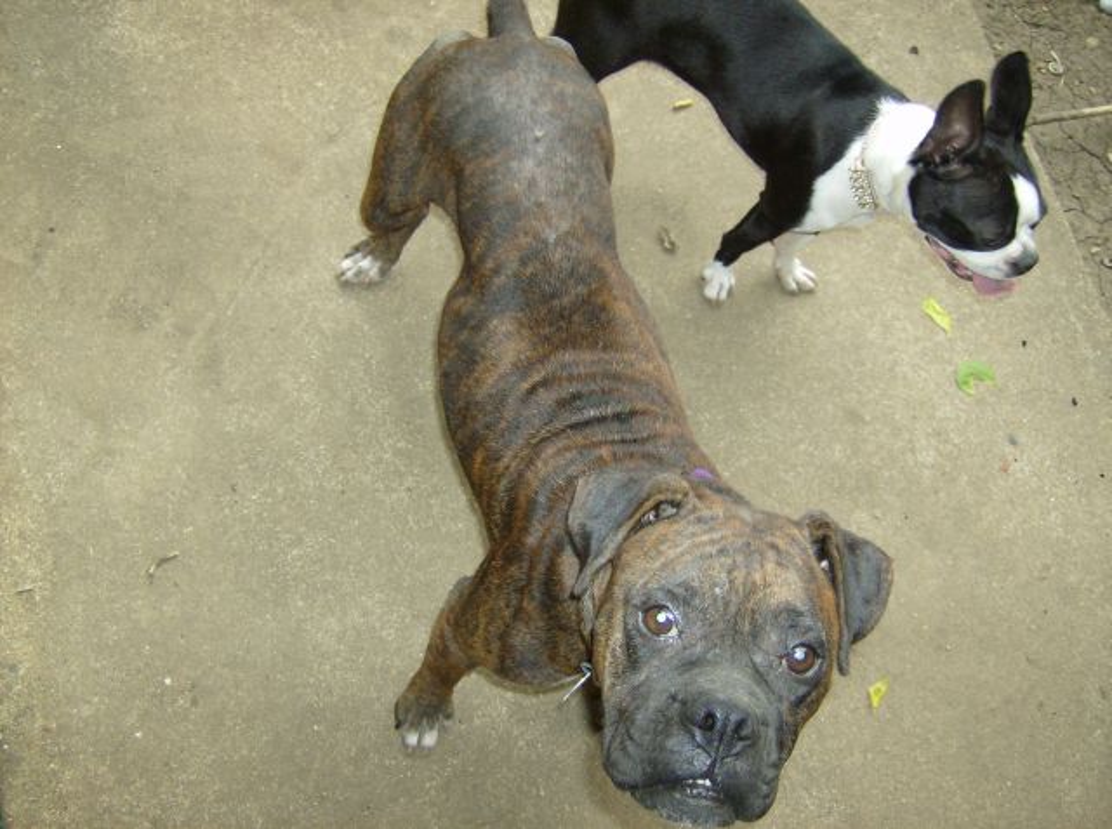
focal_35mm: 36
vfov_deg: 39.5
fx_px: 1154
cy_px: 414
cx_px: 556
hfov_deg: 51.5
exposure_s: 1/60
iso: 200
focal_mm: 6
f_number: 2.8
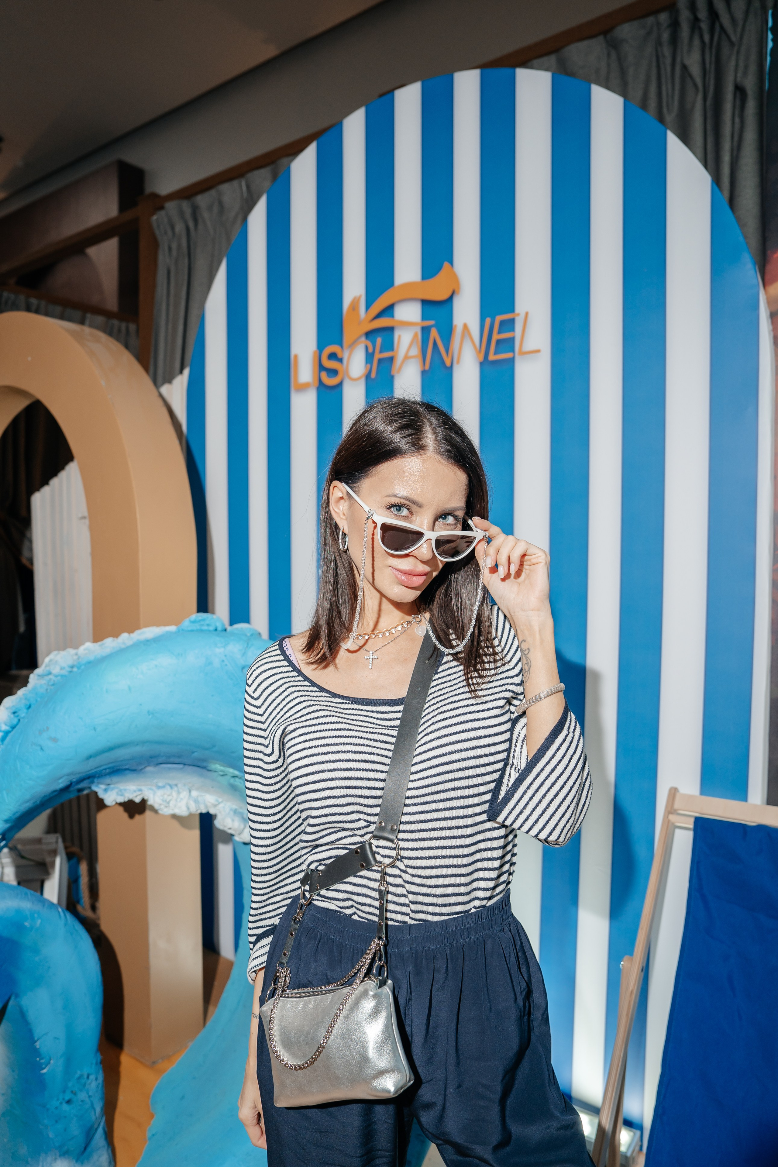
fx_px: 778
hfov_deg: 53.1
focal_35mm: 24
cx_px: 389
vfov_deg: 73.7
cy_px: 584
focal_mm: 24
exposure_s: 1/160
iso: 320
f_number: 3.5
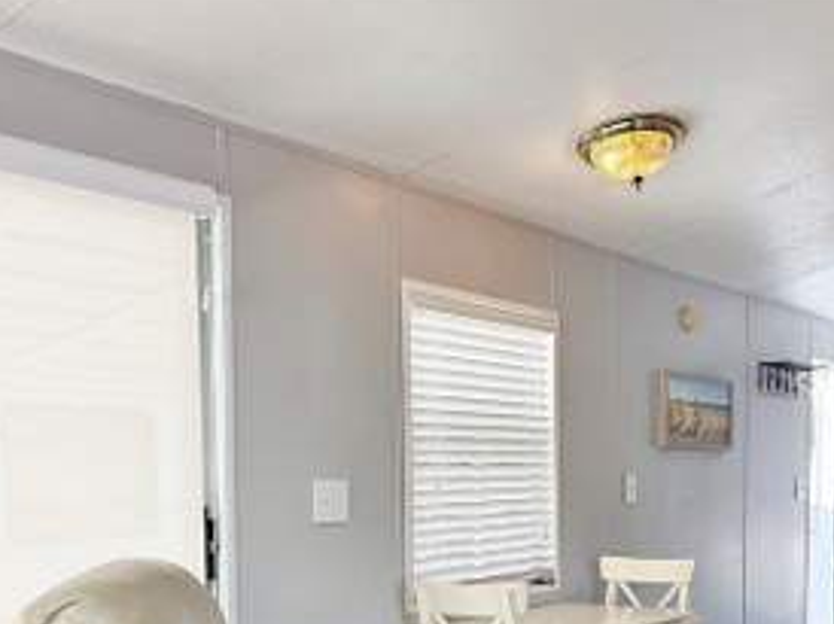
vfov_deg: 33.0
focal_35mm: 42
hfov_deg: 42.8
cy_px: 525
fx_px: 1011
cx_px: 670
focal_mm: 6.76
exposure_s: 1/322
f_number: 1.78
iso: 100
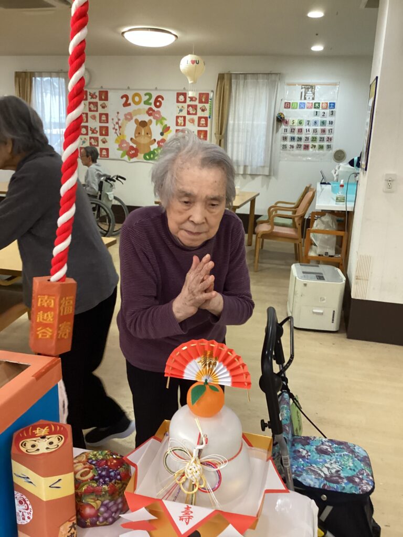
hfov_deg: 45.4
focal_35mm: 31
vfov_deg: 58.4
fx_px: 481
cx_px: 202
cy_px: 268
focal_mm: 3.3
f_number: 2.4
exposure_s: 1/50
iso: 250
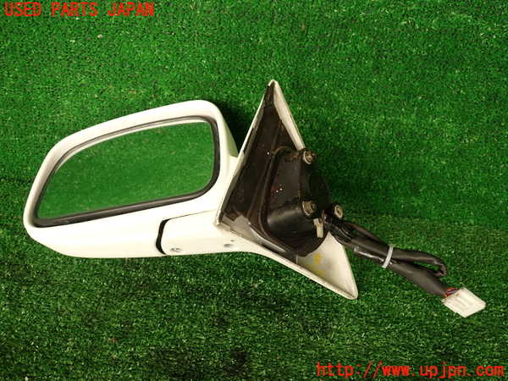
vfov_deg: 44.2
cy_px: 190
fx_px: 470
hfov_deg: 56.8
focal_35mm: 32
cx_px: 254
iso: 100
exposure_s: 1/80
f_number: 2.4
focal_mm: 5.79
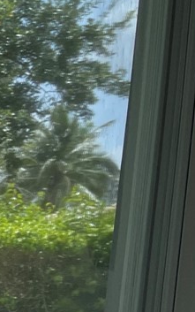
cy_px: 402
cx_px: -457
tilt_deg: -7.3
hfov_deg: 8.5
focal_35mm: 120
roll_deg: -2.7
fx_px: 1019
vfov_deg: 16.5
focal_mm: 5.1
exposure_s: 1/759
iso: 32
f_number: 1.6
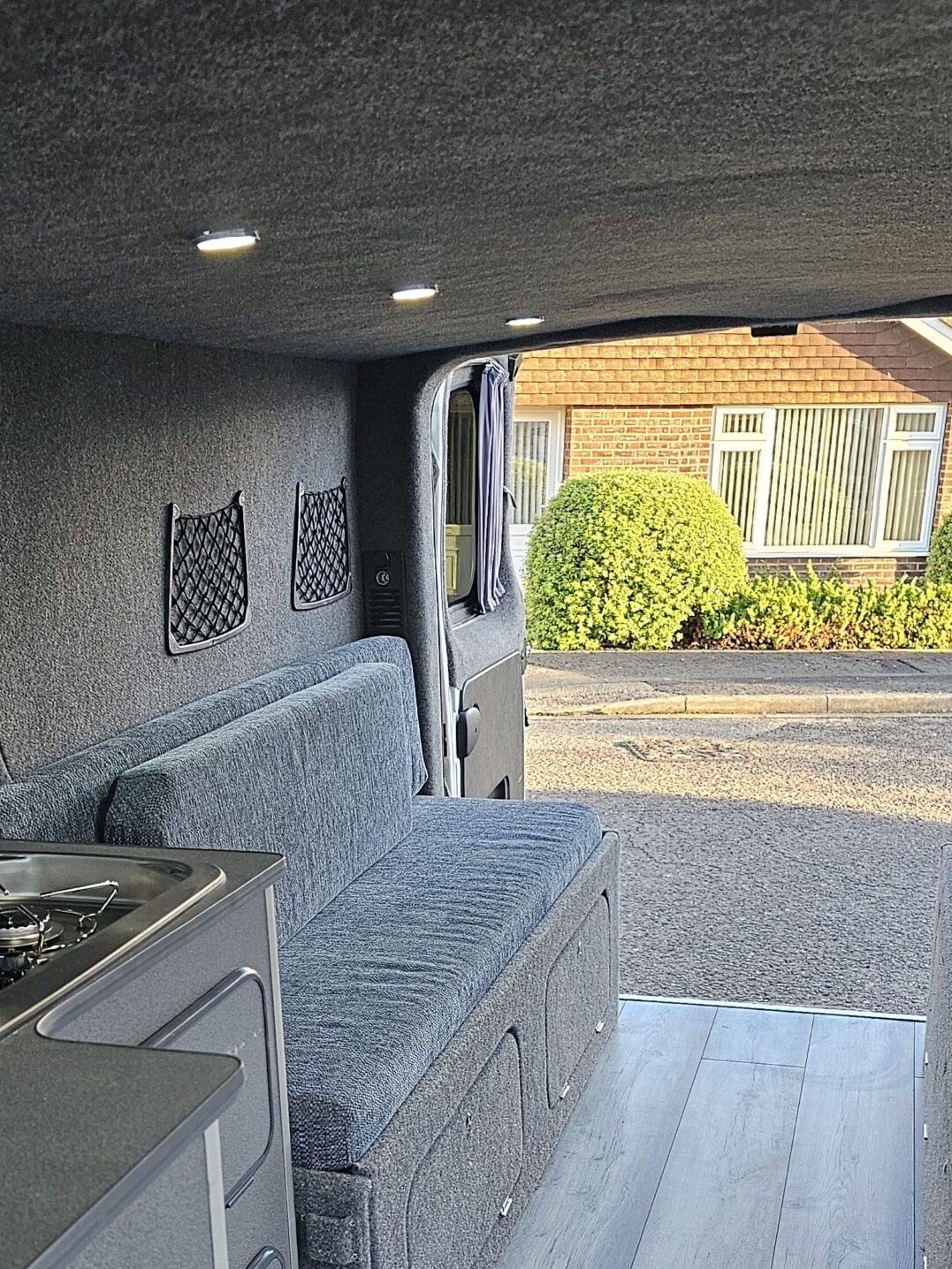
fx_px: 1503
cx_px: 402
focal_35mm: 41
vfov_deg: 43.9
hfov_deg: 35.1
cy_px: 985
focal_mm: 6.3
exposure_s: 1/180
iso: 160
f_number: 1.7
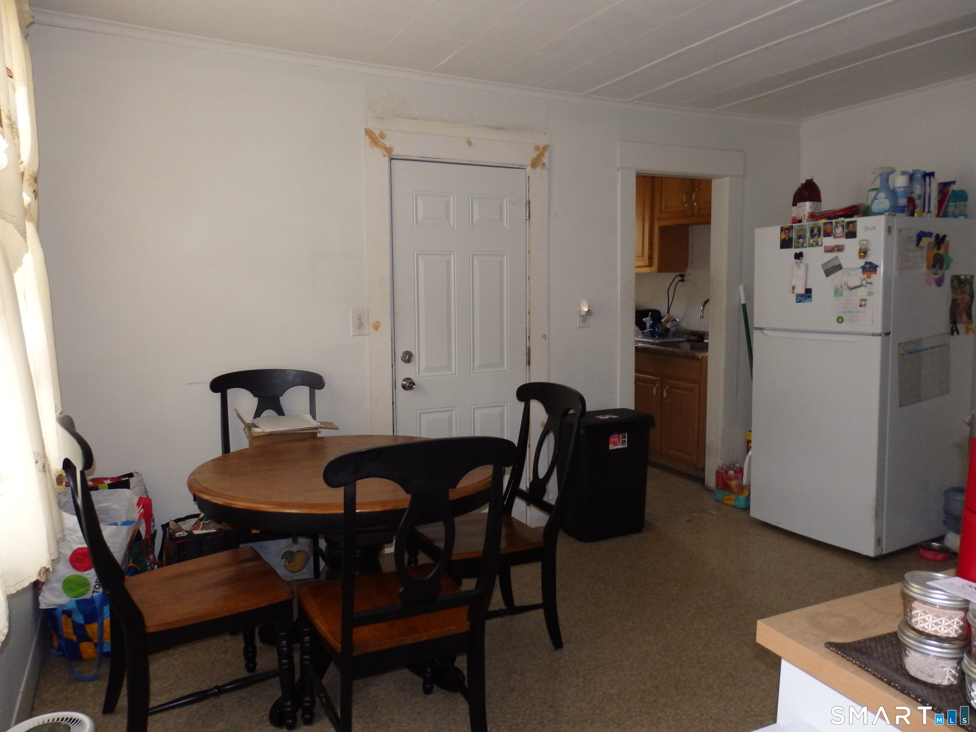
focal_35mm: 25
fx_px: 705
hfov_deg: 69.4
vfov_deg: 54.9
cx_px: 488
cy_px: 366
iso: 400
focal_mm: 4.5
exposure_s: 1/30
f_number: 3
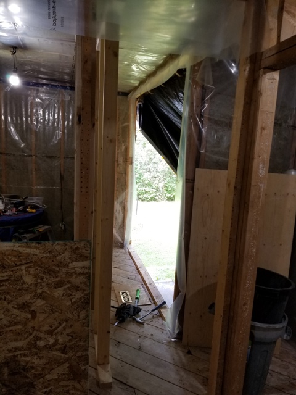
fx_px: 296
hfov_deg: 53.1
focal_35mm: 26
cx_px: 148
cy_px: 198
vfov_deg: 67.3
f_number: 1.7
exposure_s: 1/60
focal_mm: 4.25
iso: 80
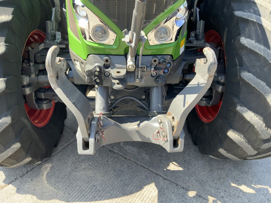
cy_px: 102
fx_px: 227
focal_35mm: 29
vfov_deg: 48.2
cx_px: 136
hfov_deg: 61.7
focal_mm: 3
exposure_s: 1/221
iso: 16
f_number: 1.8
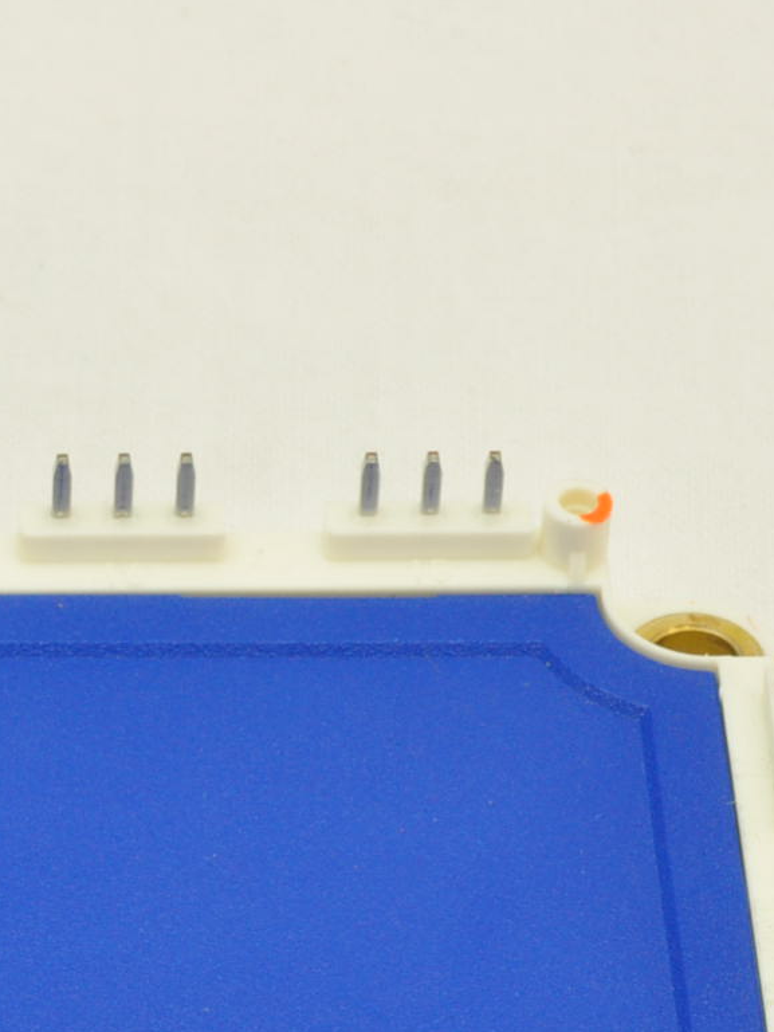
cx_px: -184
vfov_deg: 8.2
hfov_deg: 6.1
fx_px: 7183
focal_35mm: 241
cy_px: 898
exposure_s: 1/13
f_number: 20
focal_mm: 60
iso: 400
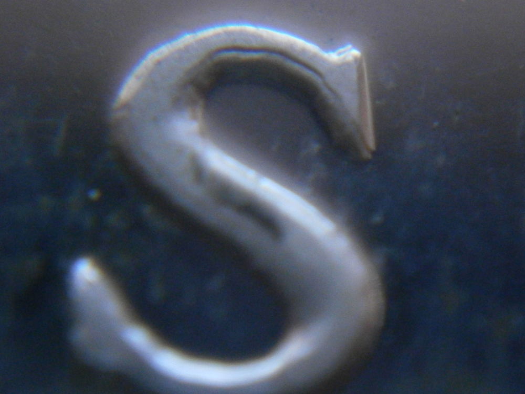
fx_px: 1972
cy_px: 197
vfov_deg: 11.4
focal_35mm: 130
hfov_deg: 15.2
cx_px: 262
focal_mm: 23.5
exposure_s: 1/25
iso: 800
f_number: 6.5
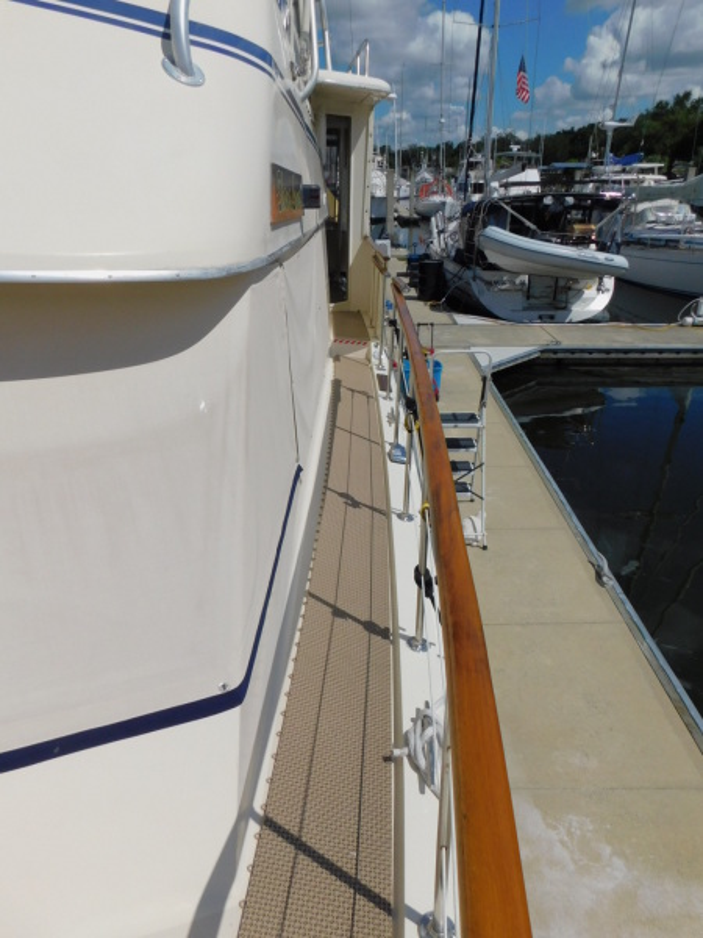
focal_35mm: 23
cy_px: 469
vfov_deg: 73.9
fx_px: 623
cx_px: 352
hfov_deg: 58.9
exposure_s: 1/1500
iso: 125
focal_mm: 4
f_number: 6
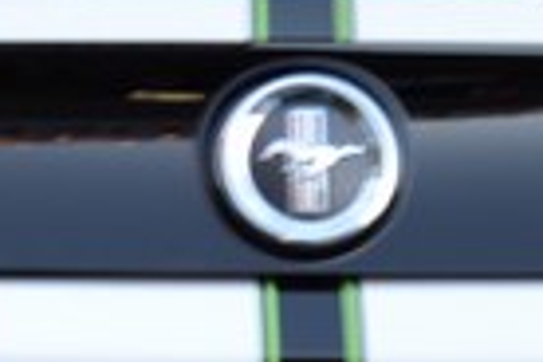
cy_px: 142
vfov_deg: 3.8
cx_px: 16
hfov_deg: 5.7
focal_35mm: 364
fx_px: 5490
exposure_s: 1/2.5
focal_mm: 42
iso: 100
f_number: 4.8
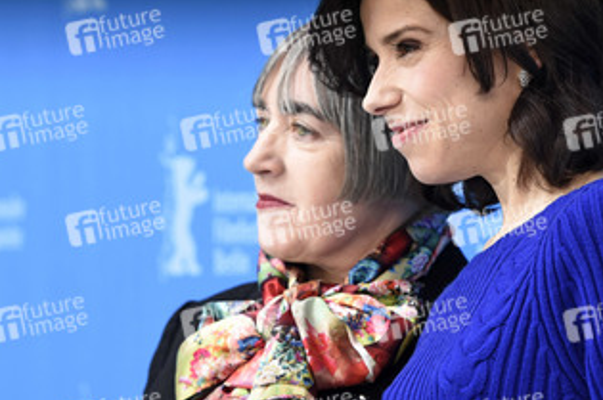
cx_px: 256
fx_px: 5932
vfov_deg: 3.9
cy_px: 176
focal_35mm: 355
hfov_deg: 5.8
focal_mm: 165
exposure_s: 1/320
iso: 800
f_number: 3.5
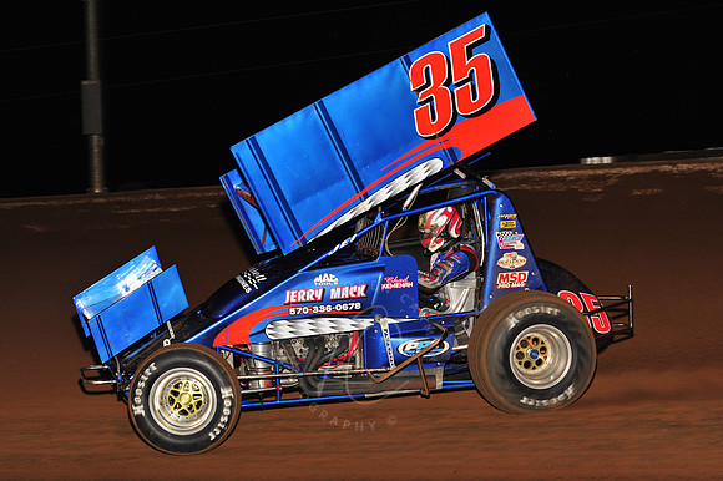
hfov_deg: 22.2
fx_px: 1847
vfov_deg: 14.8
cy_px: 240
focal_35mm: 92
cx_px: 362
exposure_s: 1/320
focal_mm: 92
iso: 1000
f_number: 8
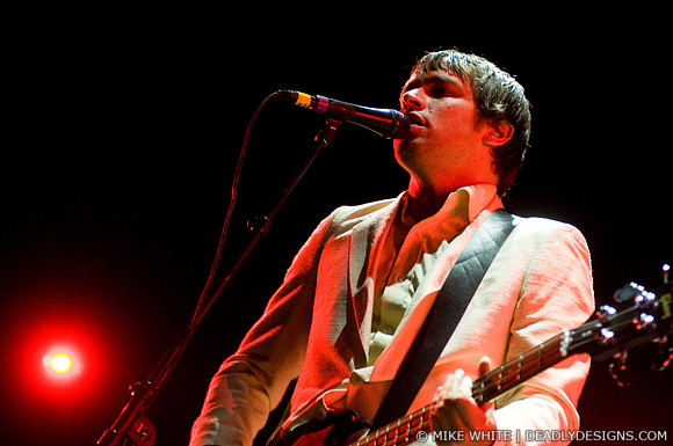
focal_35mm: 120
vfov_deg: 11.4
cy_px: 223
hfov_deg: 17.1
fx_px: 2240
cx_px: 336
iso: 1000
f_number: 4
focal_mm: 80
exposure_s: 1/160
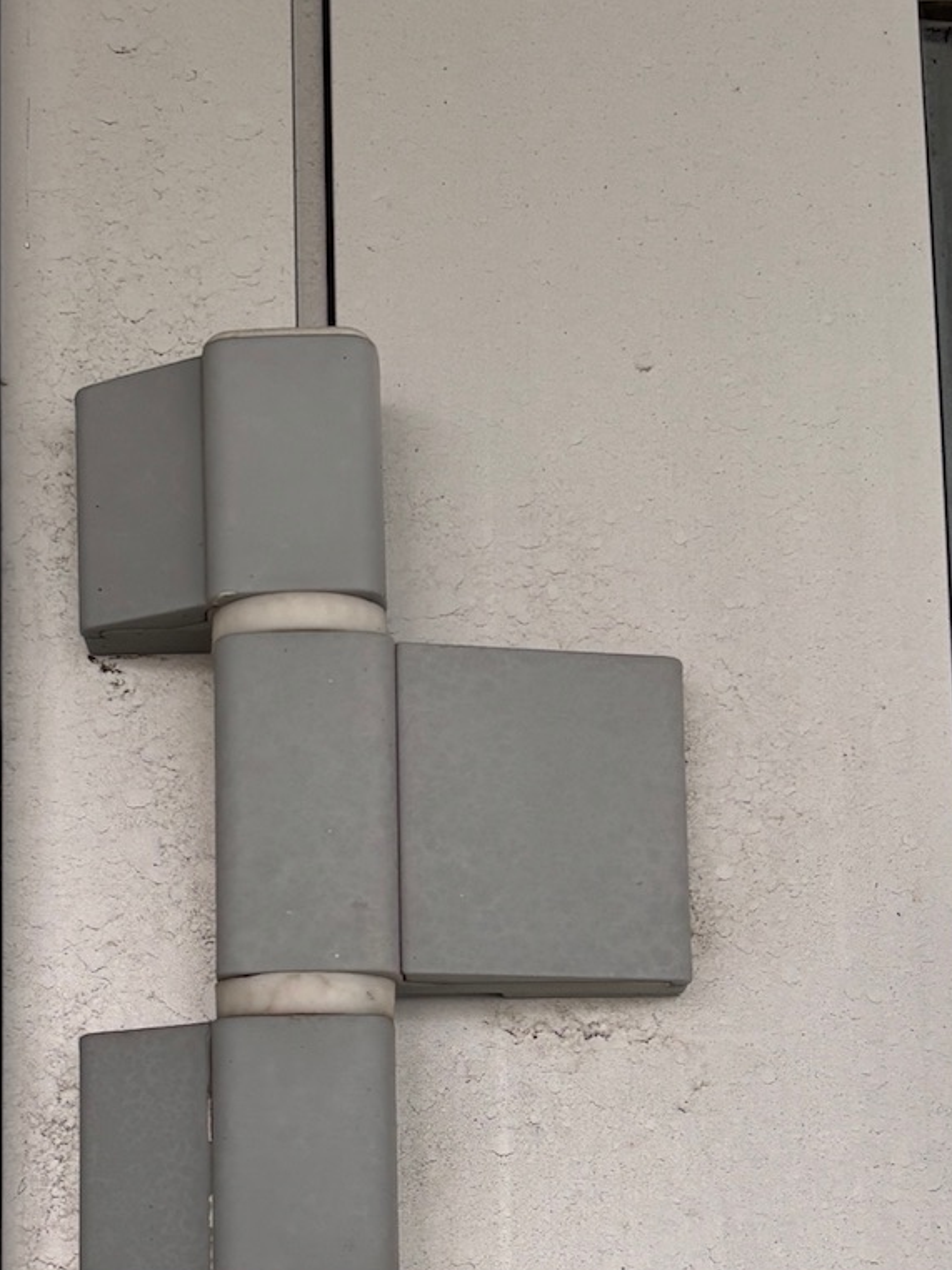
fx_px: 2566
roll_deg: +2.9
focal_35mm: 70
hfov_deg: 21.0
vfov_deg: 27.4
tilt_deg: +10.2
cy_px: 948
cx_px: 380
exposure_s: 1/140
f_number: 1.6
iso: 40
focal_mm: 5.96
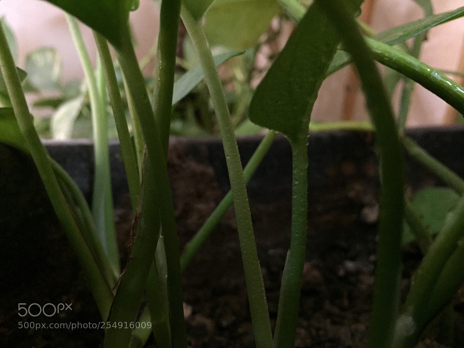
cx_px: 232
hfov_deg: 61.7
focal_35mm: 29
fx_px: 389
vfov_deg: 48.2
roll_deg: +1.4
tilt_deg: -2.7
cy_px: 174
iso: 400
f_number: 2.2
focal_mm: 4.15
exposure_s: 1/17
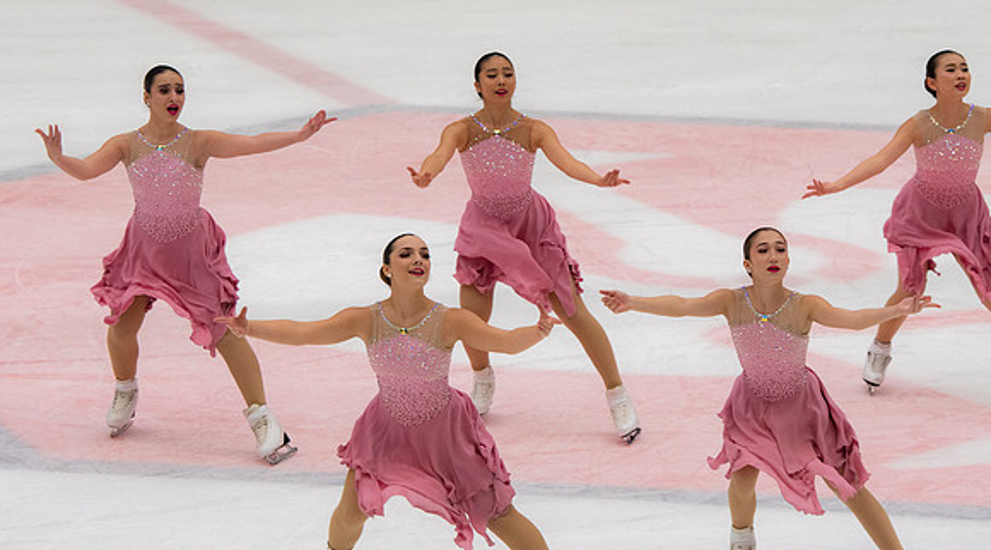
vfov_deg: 5.8
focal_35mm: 208
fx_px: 5456
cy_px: 193
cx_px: 454
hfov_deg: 10.4
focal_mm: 122
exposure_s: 1/320
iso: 900
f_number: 5.6
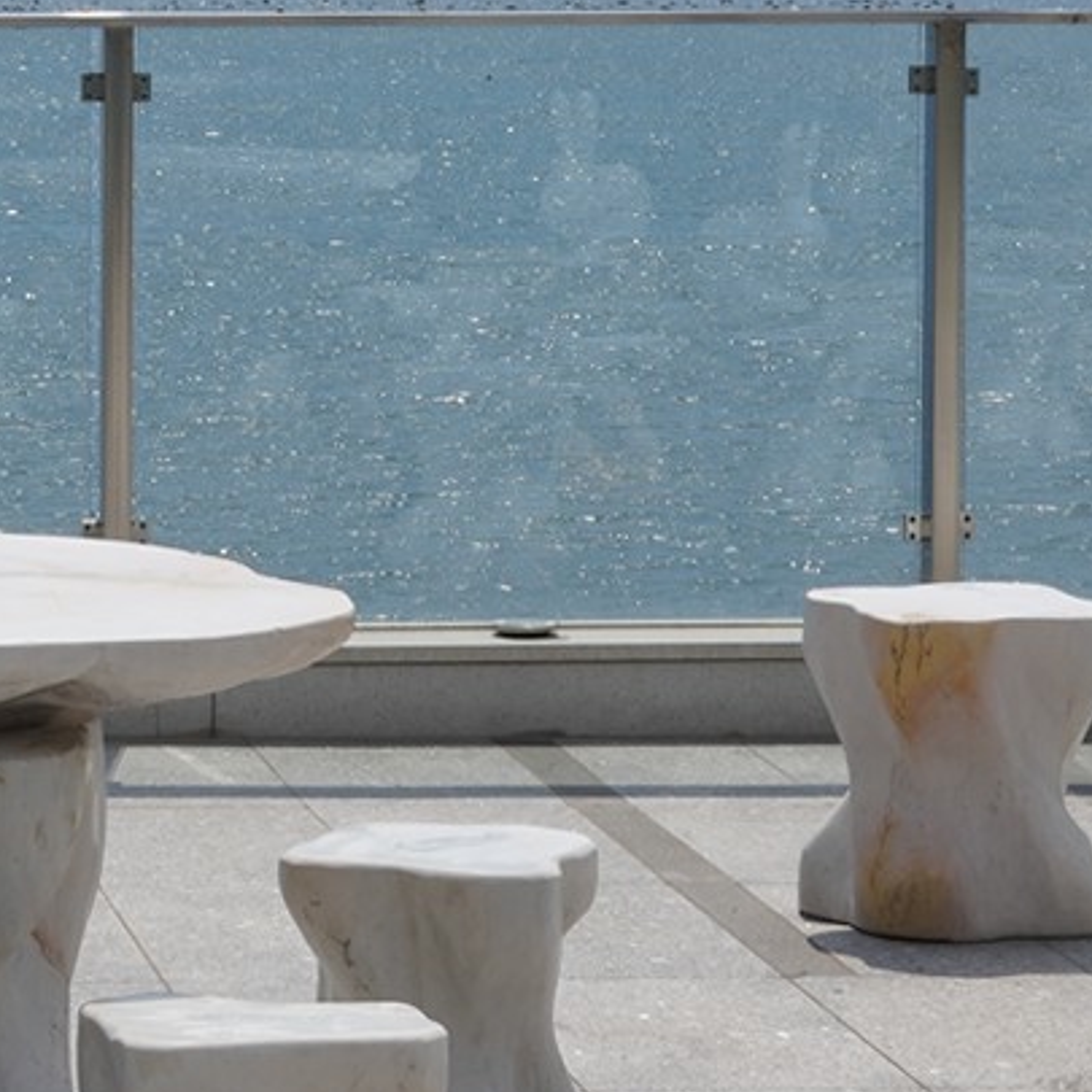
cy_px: -92
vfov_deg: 11.7
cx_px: 92
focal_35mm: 147
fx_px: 5246
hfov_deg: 11.8
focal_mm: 35
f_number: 20
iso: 100
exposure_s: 1/100
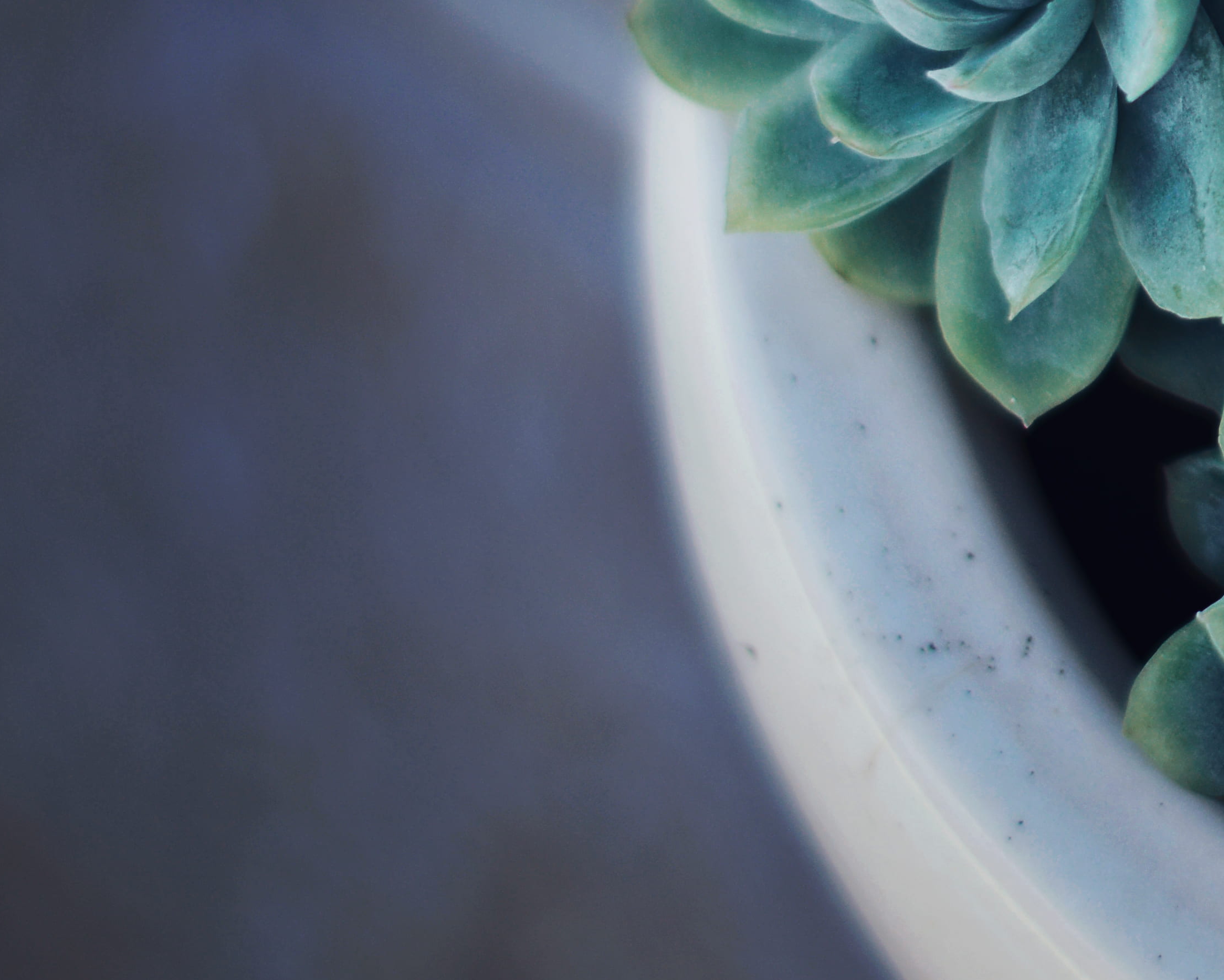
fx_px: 6919
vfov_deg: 8.1
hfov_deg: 9.9
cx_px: 1587
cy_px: 80
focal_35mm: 191
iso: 100
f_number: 2
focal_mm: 50
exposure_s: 1/800
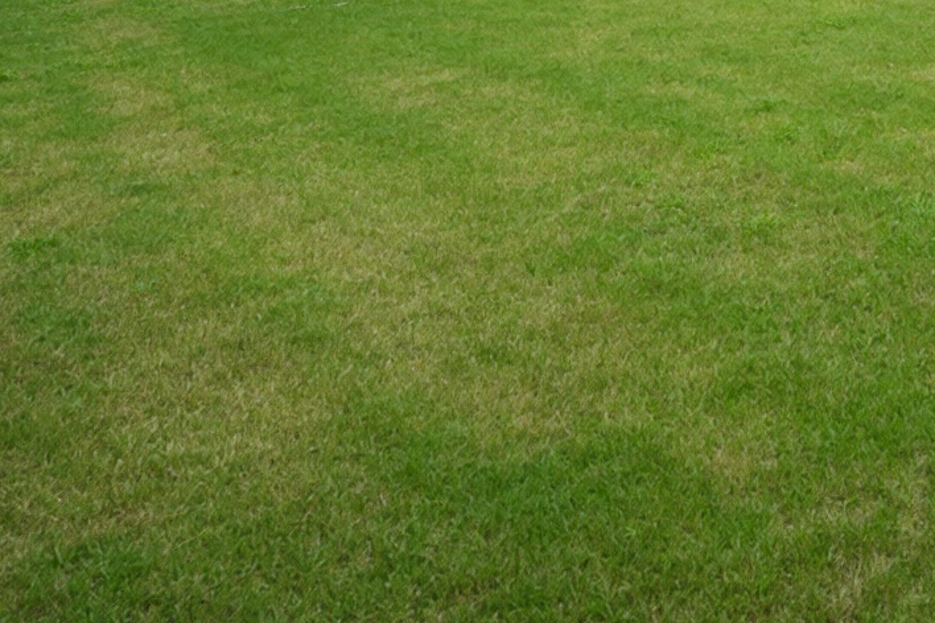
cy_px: -199
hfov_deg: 35.4
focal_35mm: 48
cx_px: 1022
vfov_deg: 24.3
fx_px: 1247
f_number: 10
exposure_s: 1/100
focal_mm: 17
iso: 125
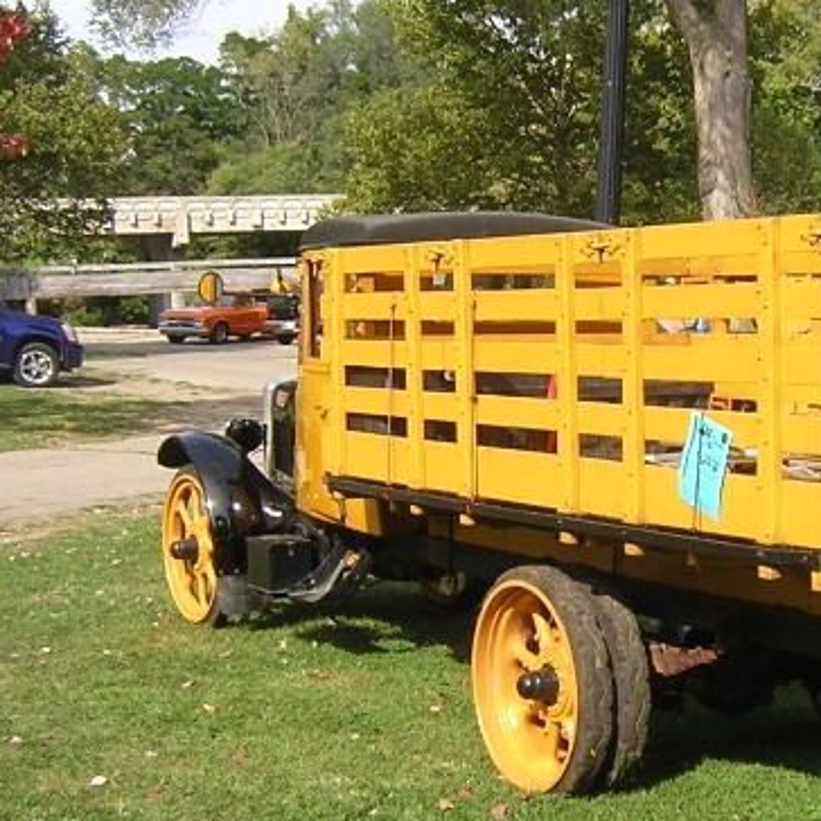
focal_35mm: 70
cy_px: 370
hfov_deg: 24.4
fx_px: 1878
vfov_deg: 24.6
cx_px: 627
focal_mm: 4.7
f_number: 5.2
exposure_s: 1/180
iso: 100
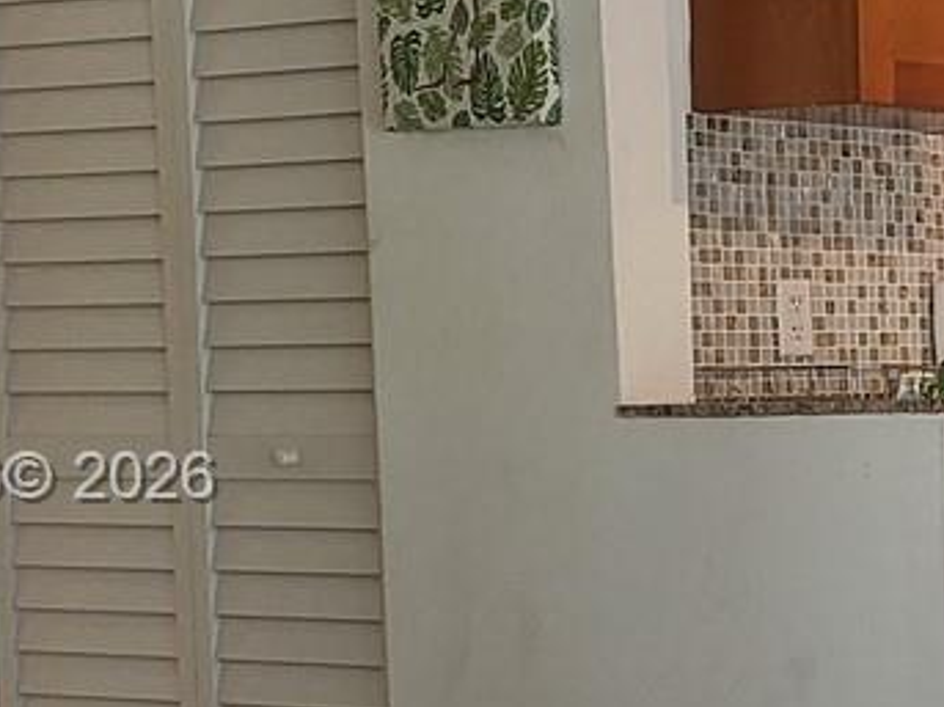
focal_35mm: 112
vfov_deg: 13.2
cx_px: 1560
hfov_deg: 15.7
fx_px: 3053
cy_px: 481
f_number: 1.8
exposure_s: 1/120
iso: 160
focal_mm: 5
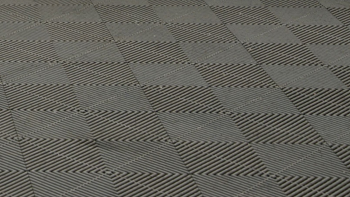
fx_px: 1346
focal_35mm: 145
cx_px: -142
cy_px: -233
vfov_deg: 7.9
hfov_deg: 14.1
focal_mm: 37
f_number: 5.6
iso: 500
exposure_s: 1/20
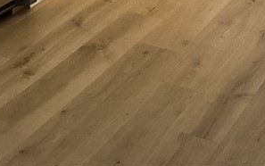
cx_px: 145
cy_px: -175
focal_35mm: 106
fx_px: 766
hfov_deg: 19.6
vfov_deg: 11.1
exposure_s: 1/60
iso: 100
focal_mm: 3
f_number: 1.8
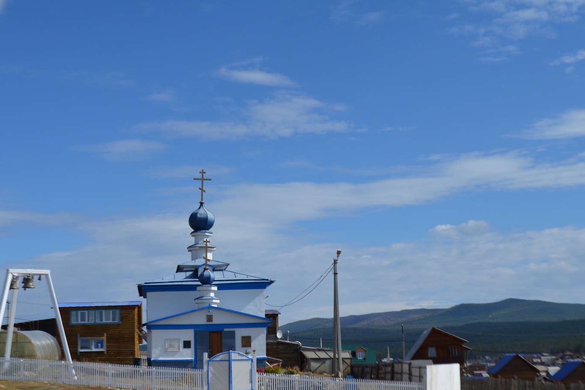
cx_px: 263
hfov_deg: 32.6
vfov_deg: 22.0
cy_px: 223
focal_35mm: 62
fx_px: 1001
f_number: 8
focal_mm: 35
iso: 360
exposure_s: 1/2000
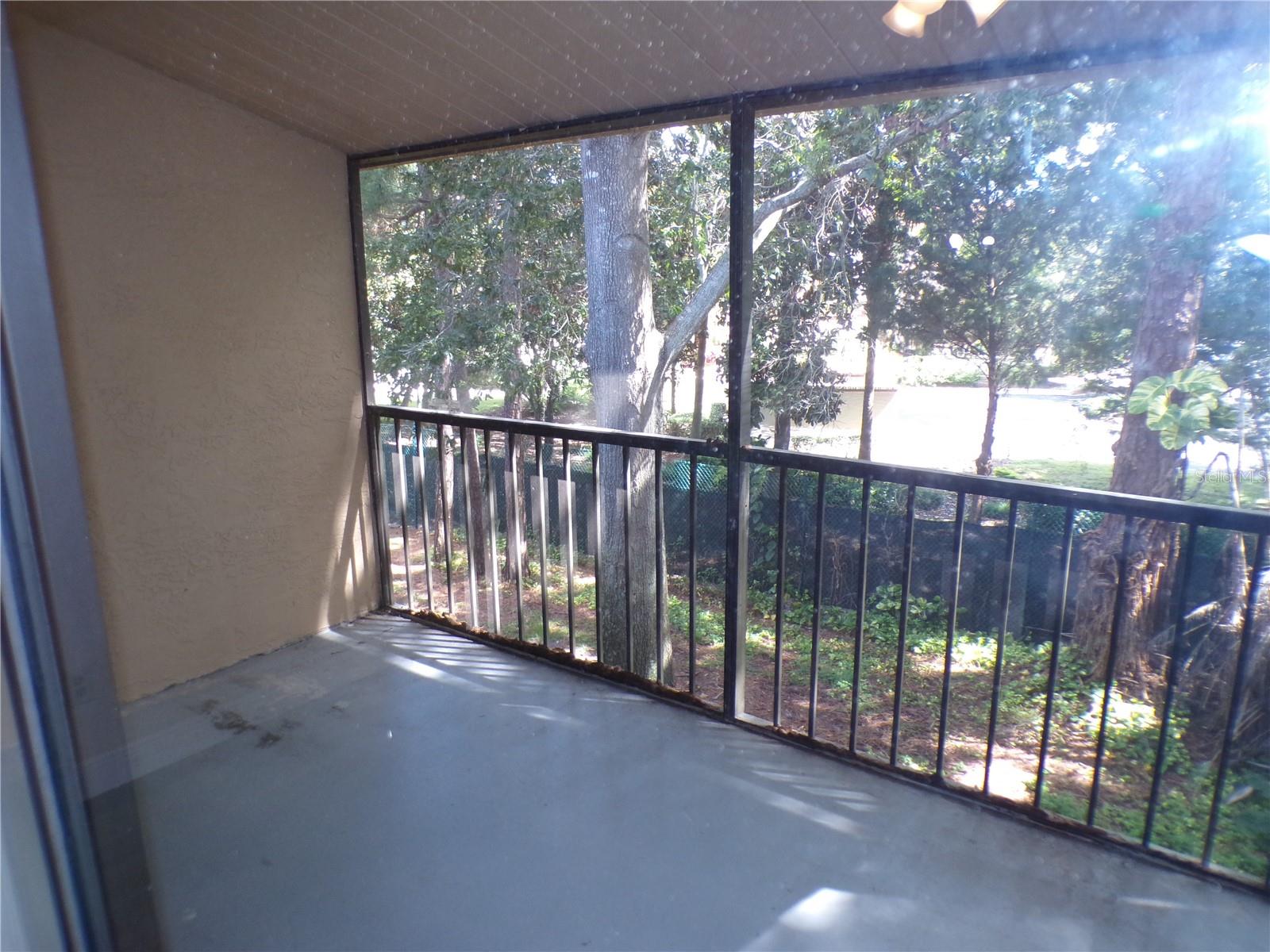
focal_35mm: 24
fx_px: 881
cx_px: 635
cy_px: 476
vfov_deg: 56.8
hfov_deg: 71.6
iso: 200
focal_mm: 4.3
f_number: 3
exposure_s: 1/50
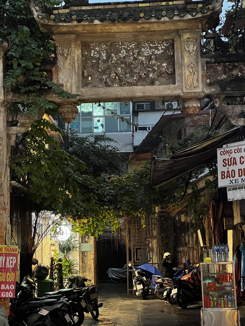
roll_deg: +0.8
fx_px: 727
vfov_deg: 25.3
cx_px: 122
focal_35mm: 77
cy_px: 163
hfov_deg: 19.1
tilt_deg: +9.1
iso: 1600
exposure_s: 1/25
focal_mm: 9
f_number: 2.8
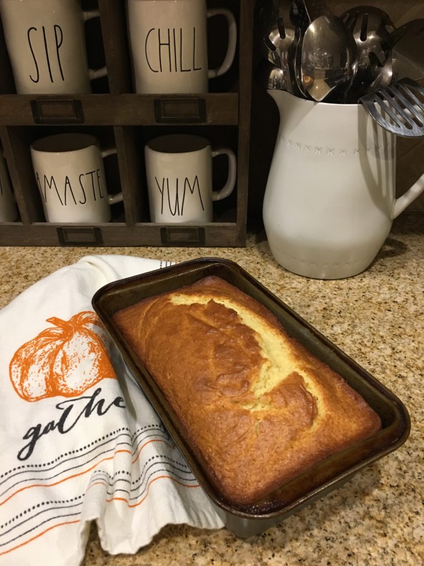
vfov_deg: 61.7
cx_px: 212
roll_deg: +2.6
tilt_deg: -33.3
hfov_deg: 48.2
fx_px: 474
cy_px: 283
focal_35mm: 29
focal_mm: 4.15
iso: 160
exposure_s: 1/30
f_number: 2.2
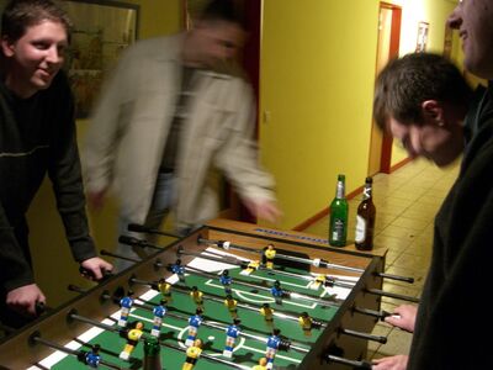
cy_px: 185
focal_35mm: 38
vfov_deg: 37.7
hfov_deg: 49.0
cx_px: 246
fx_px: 541
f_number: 2.8
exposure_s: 1/8
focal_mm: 7.9
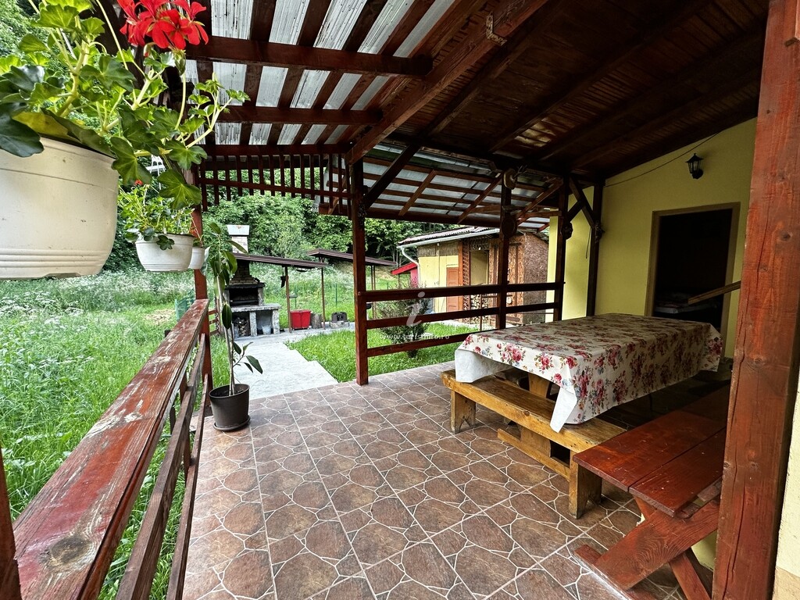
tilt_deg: -5.9
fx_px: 324
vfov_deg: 85.7
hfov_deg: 102.1
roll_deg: +0.2
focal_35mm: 14
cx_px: 400
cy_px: 300
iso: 100
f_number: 2.2
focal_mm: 2.22
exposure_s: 1/99
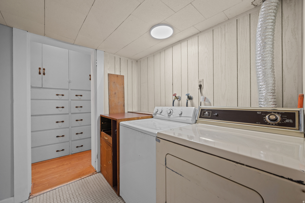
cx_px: 152
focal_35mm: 14
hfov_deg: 104.2
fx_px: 119
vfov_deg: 81.3
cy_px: 102
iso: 500
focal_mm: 14
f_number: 8
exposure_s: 1/6
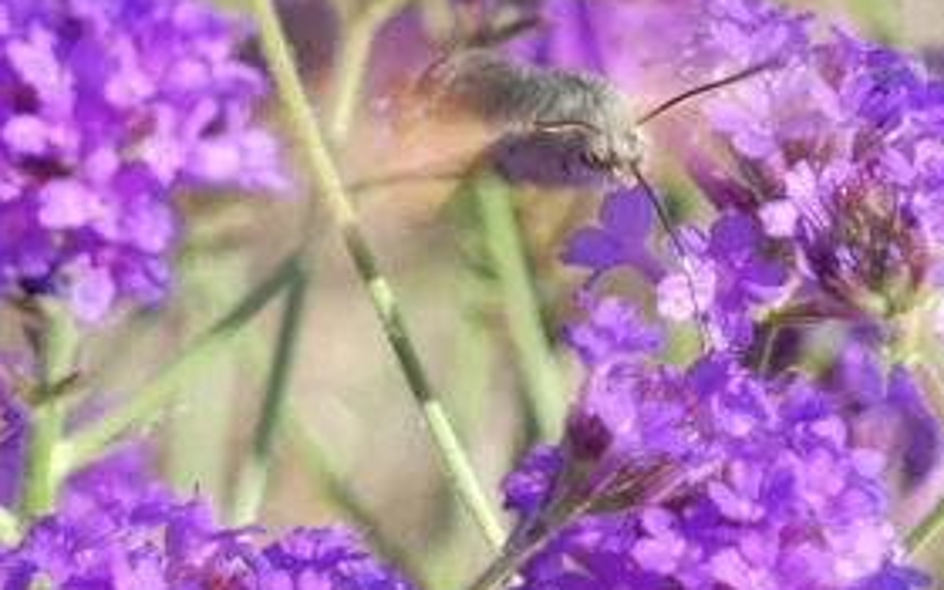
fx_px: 37433
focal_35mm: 1455
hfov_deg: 1.4
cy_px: 310
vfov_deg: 0.9
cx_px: 428
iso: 80
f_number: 5.6
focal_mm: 107.6
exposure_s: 1/100
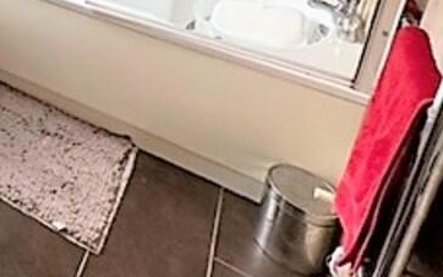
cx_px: -109
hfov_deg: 35.3
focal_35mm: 42
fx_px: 507
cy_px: -127
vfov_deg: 24.4
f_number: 2.2
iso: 160
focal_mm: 2.22
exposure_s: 1/99
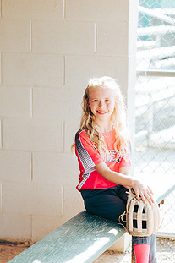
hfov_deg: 11.1
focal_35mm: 123
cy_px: 152
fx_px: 898
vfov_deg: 16.7
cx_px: 115
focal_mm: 85
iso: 160
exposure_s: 1/320
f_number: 2.8
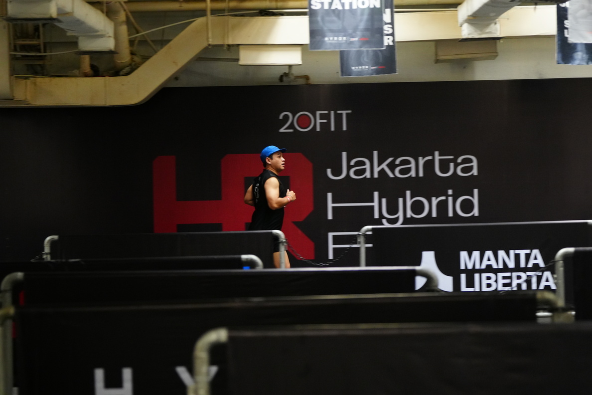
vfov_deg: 13.0
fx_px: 1727
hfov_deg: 19.5
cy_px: 198
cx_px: 296
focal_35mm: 105
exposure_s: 1/100
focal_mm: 70
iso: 2500
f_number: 2.8
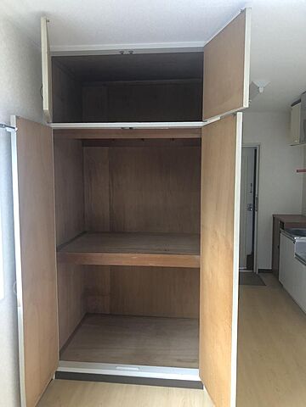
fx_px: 330
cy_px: 204
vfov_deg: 63.4
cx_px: 153
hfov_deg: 49.7
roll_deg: -0.4
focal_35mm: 28
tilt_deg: -1.5
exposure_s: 1/33
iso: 32
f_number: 1.8
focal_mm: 3.99
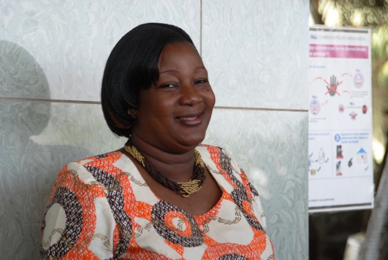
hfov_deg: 16.0
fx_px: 1377
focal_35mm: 128
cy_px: 130
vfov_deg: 10.8
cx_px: 194
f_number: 4
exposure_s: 1/250
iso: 800
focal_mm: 85
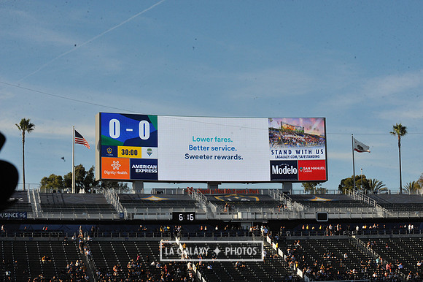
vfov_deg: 17.0
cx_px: 212
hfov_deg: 25.4
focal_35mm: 80
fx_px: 939
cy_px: 141
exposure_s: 1/1250
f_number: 18
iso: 1600
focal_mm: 80
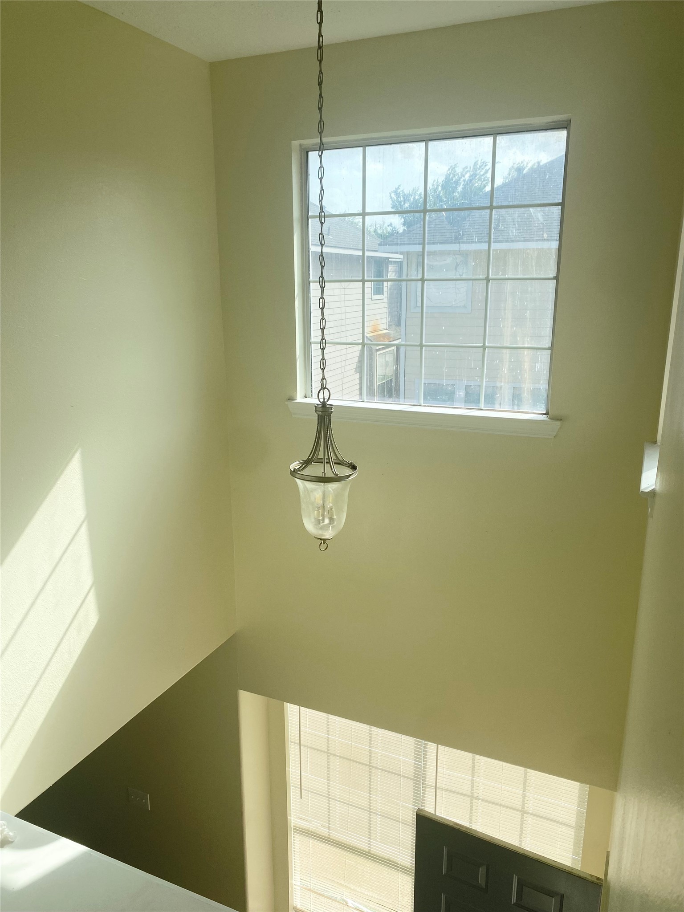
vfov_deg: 67.3
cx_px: 342
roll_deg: +0.9
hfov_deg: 53.1
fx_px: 685
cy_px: 456
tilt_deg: -14.2
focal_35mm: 26
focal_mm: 4.25
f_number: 1.8
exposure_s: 1/919
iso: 32
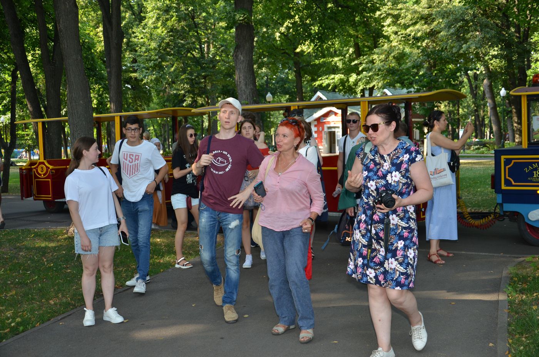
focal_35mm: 42
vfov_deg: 31.8
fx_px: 627
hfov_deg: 46.5
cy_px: 178
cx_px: 270
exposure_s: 1/250
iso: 250
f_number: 4
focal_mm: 28
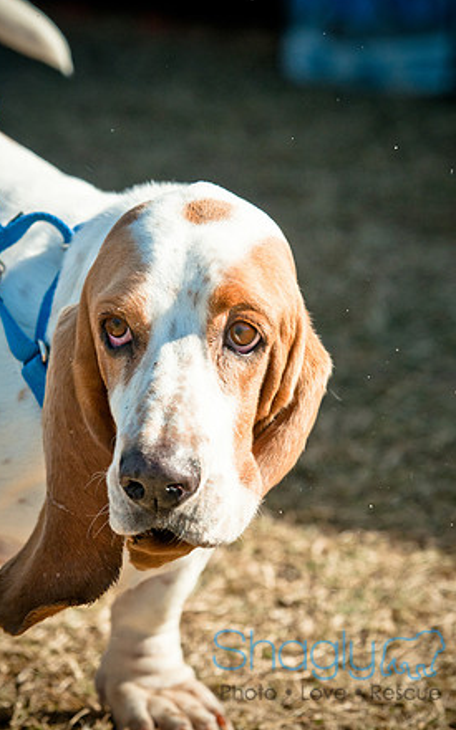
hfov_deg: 6.2
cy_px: 361
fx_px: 4193
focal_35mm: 211
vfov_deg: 10.0
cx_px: 226
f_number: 5.6
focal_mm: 135
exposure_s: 1/2500
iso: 400
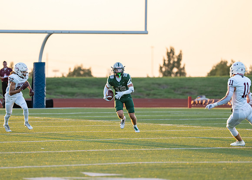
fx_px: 1959
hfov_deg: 7.4
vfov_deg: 5.3
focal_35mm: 274
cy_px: 82
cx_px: 114
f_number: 2.8
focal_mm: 200
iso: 320
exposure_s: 1/1250
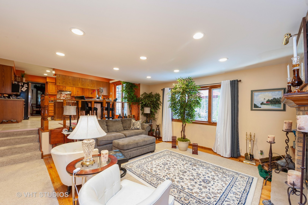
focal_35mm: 14
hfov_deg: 104.3
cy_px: 102
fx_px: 120
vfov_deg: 81.1
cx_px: 154
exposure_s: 1/2.5
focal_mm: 14
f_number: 8
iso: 200
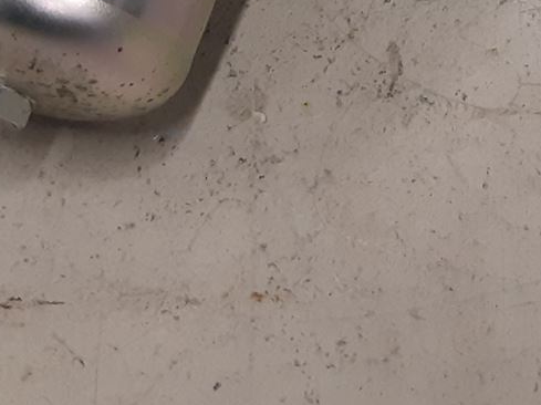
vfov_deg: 12.4
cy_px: -336
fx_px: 1702
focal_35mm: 109
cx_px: 487
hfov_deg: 17.8
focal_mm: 3.93
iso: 160
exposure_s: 1/60
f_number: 1.7
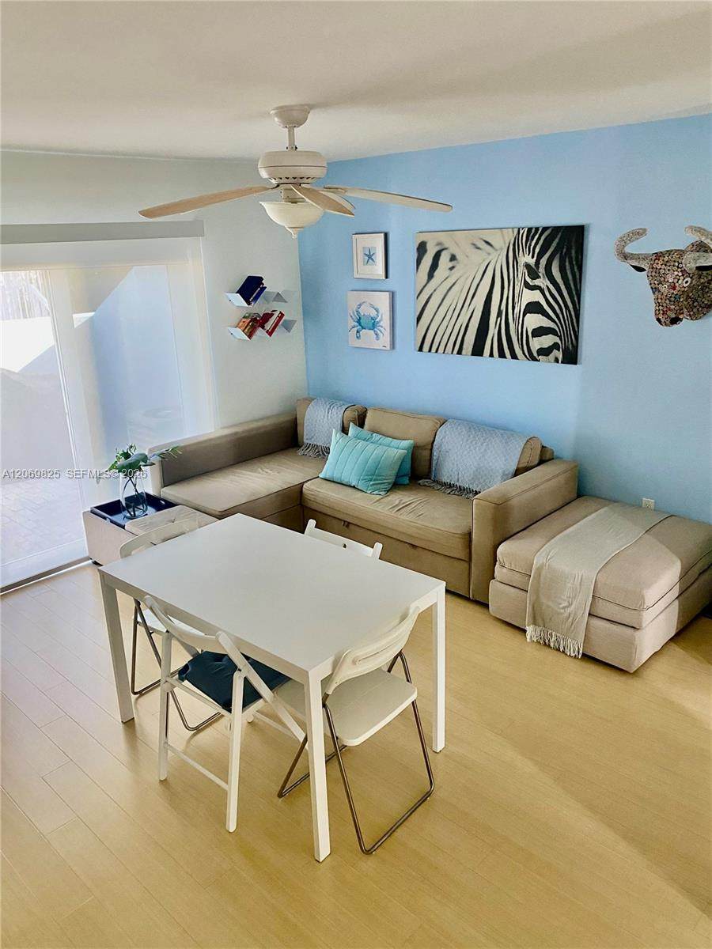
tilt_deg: -17.4
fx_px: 713
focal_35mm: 26
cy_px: 474
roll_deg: +2.7
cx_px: 356
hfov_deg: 53.1
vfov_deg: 67.3
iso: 320
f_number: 1.8
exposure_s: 1/60
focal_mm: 4.25
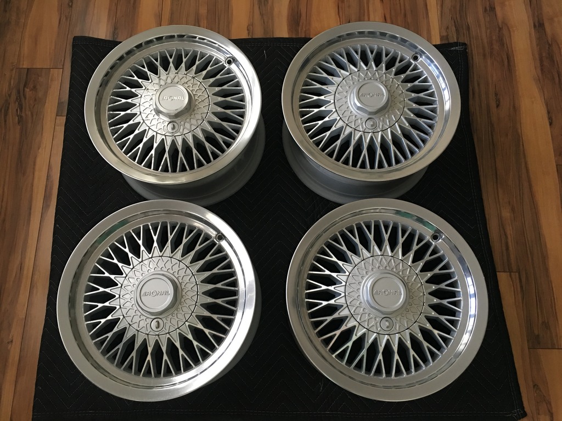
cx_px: 281
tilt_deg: -73.0
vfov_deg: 48.2
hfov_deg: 61.7
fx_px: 471
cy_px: 210
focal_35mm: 29
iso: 80
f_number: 2.2
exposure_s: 1/15
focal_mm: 4.15
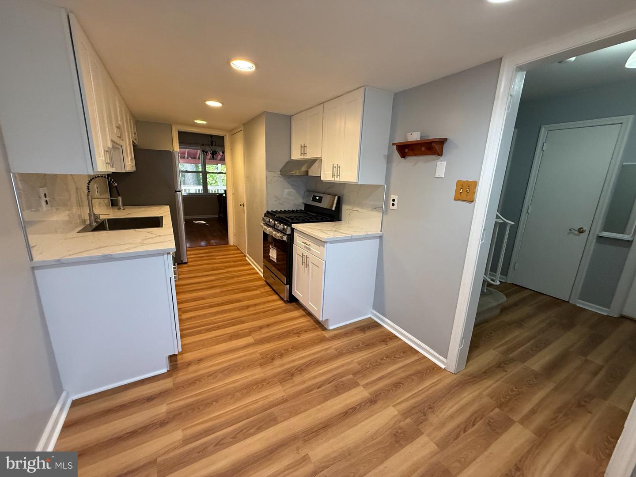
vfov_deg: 85.7
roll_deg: -2.1
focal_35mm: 14
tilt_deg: -14.1
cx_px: 318
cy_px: 238
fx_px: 257
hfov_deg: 102.1
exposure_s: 1/120
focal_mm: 2.22
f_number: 2.2
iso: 320
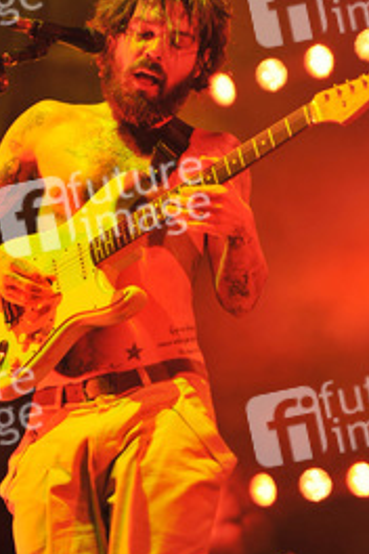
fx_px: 1630
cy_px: 313
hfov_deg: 12.9
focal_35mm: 106
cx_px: 164
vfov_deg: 19.3
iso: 400
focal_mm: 70
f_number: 2.8
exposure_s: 1/125
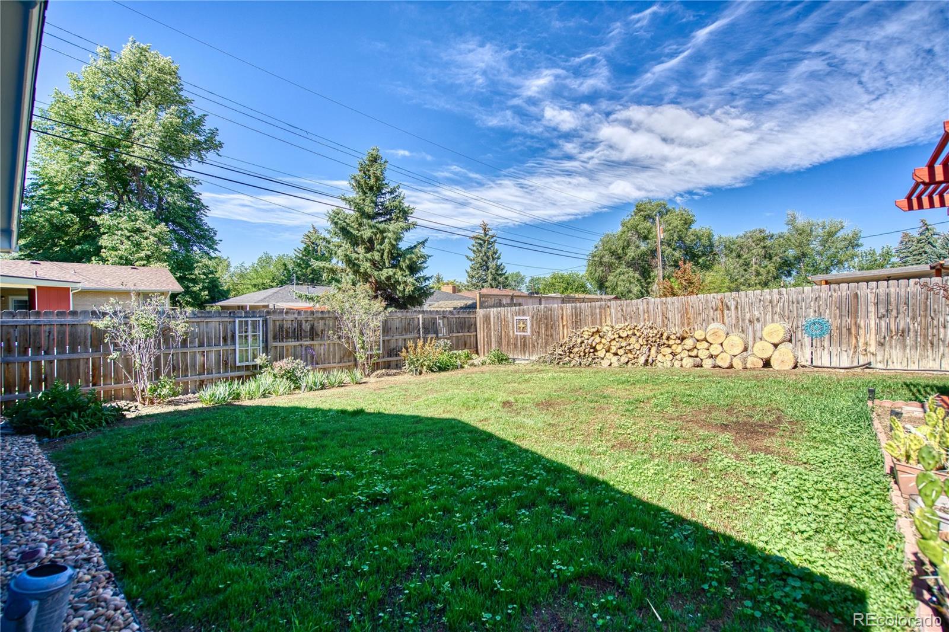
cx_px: 474
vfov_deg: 73.7
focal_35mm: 16
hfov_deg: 96.7
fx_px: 422
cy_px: 316
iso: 500
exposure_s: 1/1250
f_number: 4
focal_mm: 16
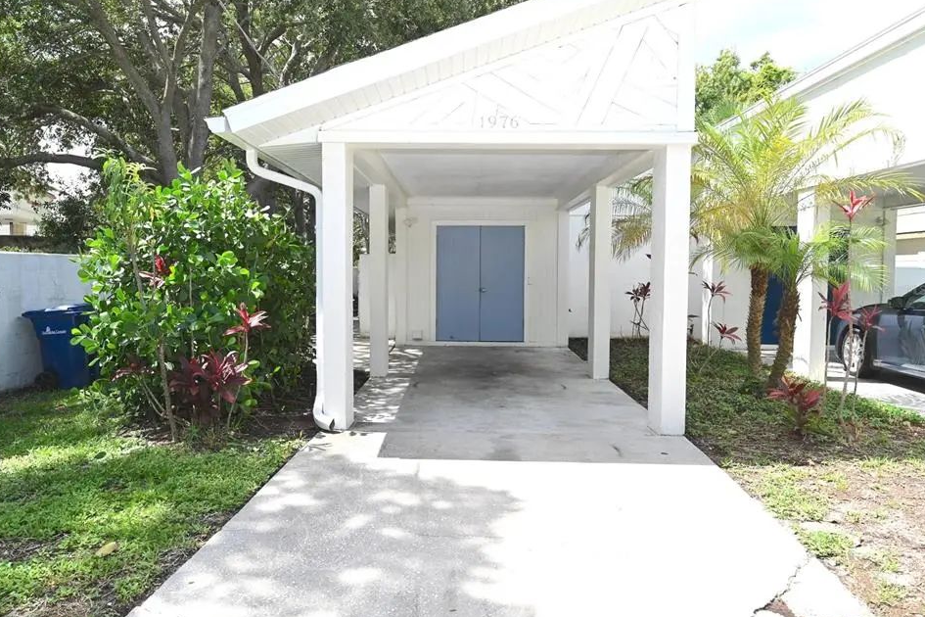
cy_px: 290
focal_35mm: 26
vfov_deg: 49.5
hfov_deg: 69.3
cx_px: 428
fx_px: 668
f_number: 7.1
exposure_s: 1/200
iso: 100
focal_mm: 24
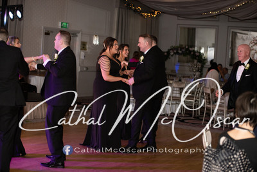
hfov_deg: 20.4
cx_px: 128
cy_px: 86
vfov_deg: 13.7
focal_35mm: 100
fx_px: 714
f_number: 2.8
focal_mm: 100
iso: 640
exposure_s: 1/250
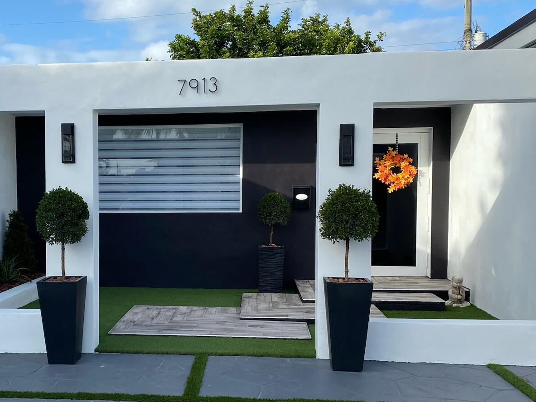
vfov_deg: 32.1
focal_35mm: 45
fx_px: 697
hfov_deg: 41.2
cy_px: 241
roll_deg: -0.8
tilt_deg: -3.7
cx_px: 155
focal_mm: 4.25
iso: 32
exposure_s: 1/1653
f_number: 1.8
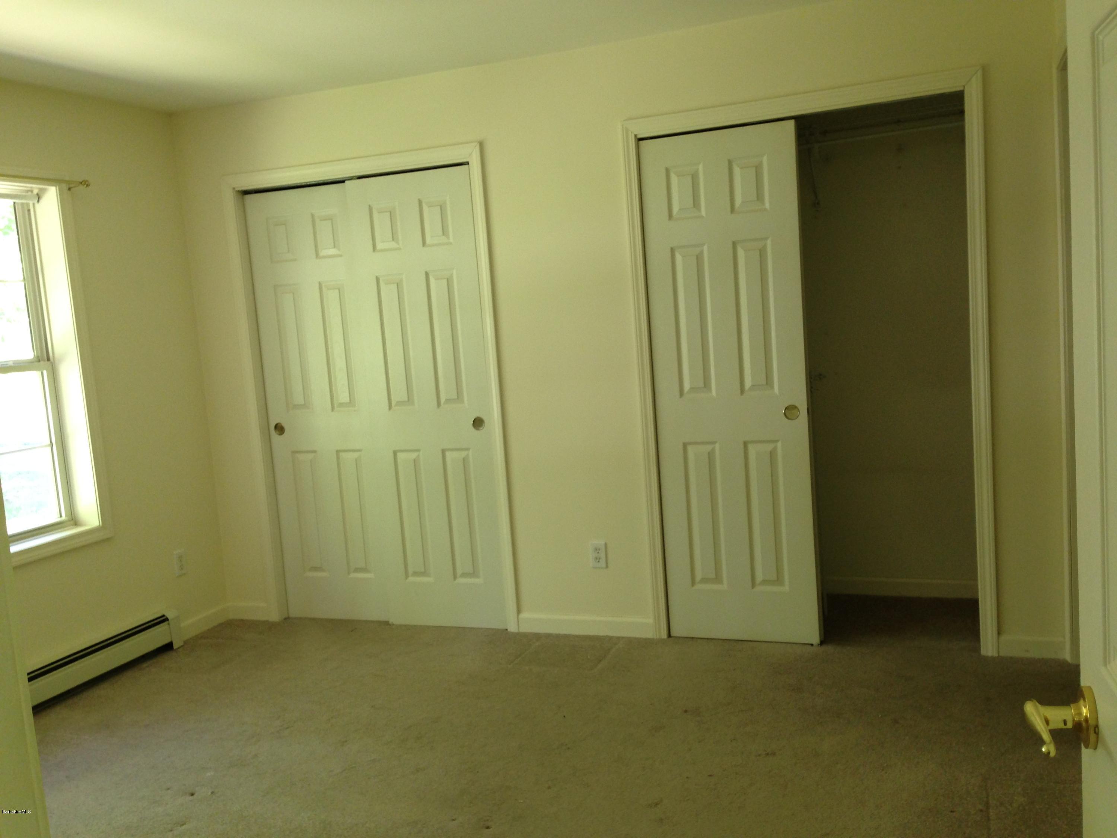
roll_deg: +5.7
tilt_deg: -6.0
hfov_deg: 55.4
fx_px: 1065
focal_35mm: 33
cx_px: 558
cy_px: 419
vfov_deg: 42.9
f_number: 2.4
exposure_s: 1/20
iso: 80
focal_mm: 4.12
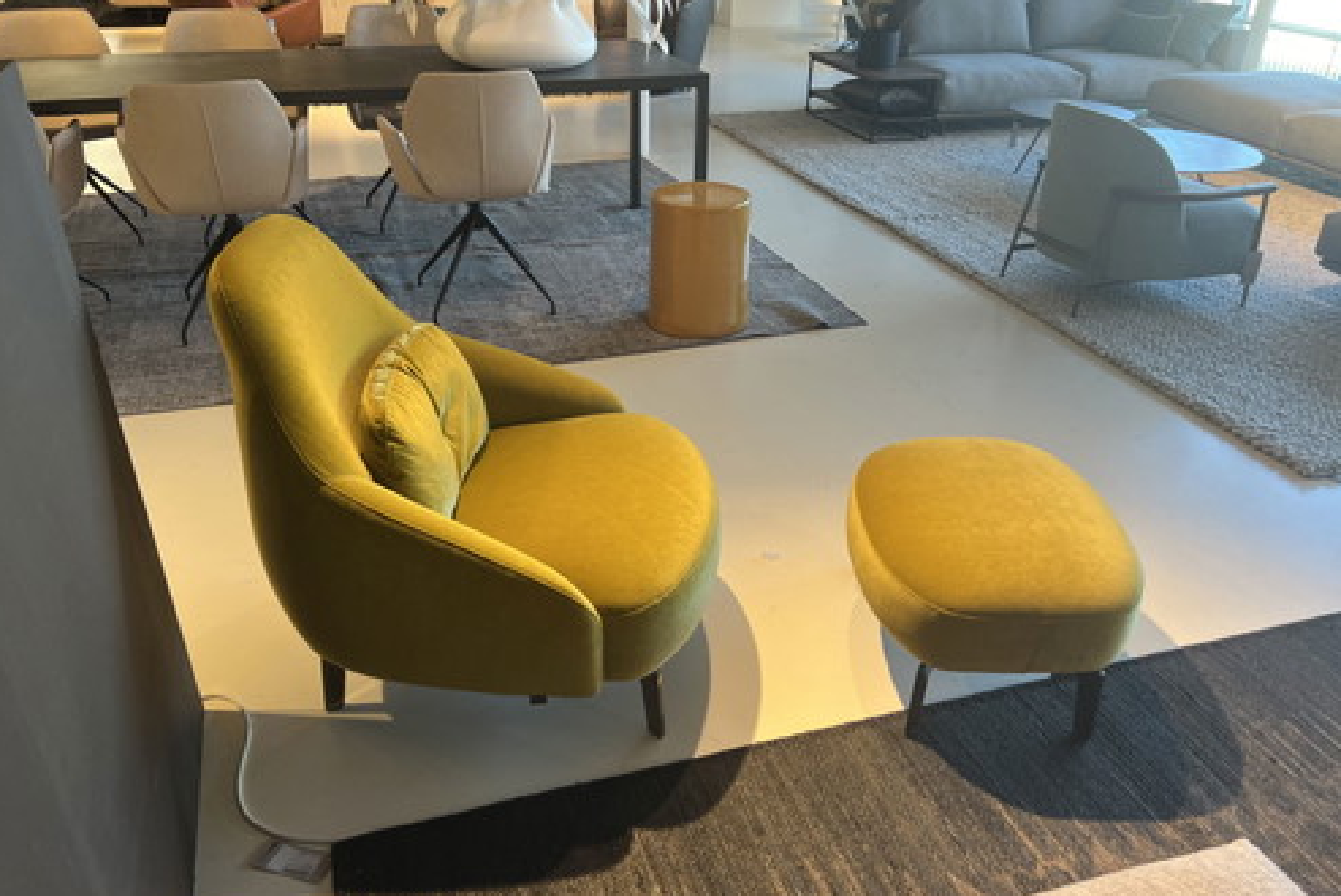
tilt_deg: -31.7
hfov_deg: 65.4
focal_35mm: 28
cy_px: 497
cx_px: 679
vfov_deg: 46.4
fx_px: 1044
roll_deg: -1.5
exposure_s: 1/100
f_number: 1.5
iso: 80
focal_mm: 5.7
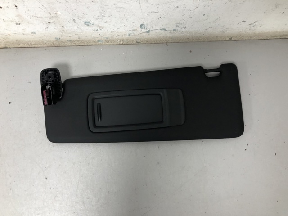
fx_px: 233
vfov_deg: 49.7
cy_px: 108
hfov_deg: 63.4
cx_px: 144
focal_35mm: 28
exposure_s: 1/20
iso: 32
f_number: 1.8
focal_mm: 4
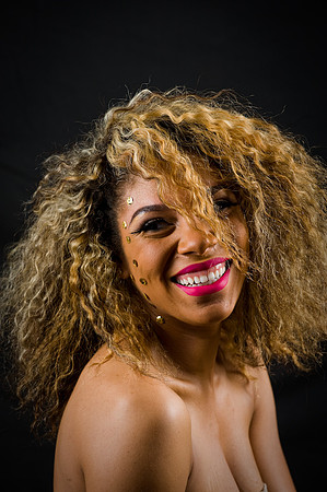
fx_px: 2390
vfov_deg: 11.8
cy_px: 246
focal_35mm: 175
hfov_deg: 7.8
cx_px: 164
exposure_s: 1/125
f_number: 5.6
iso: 200
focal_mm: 175
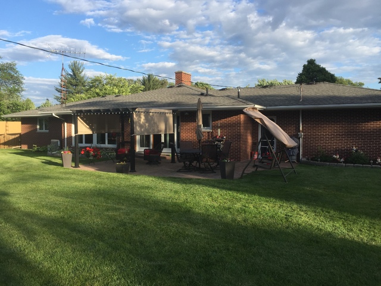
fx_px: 319
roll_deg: -1.0
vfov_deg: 48.2
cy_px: 143
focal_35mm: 29
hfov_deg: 61.7
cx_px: 190
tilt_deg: -1.8
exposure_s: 1/898
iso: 32
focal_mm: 4.15
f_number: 2.2
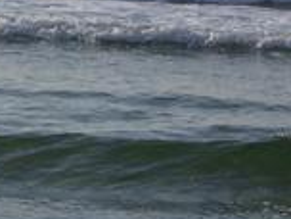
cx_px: -206
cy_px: -94
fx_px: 3463
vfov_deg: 3.6
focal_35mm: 412
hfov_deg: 4.8
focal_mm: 18.6
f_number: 8.3
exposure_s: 1/320
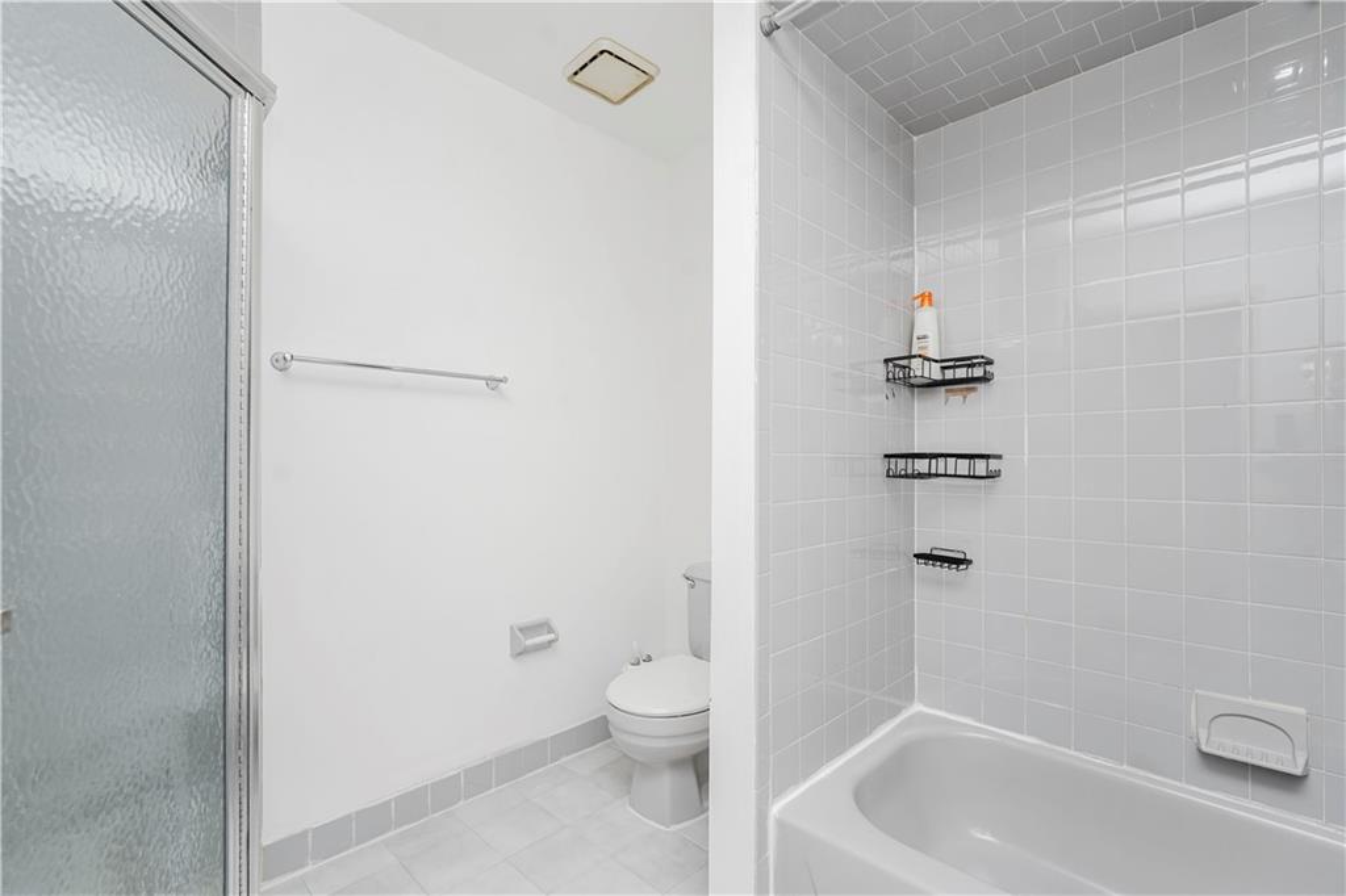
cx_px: 673
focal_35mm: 16
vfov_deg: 73.7
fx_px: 598
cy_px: 448
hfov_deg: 96.8
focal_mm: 16
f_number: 5.6
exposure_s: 1/60
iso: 100
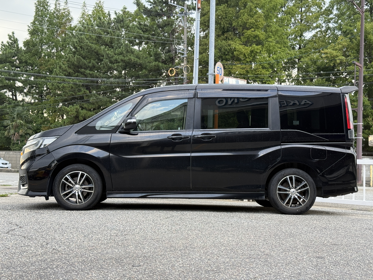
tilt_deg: +2.0
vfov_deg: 30.3
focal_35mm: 48
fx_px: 517
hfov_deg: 39.7
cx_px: 186
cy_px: 140
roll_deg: -1.4
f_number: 1.78
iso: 50
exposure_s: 1/121
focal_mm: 6.76
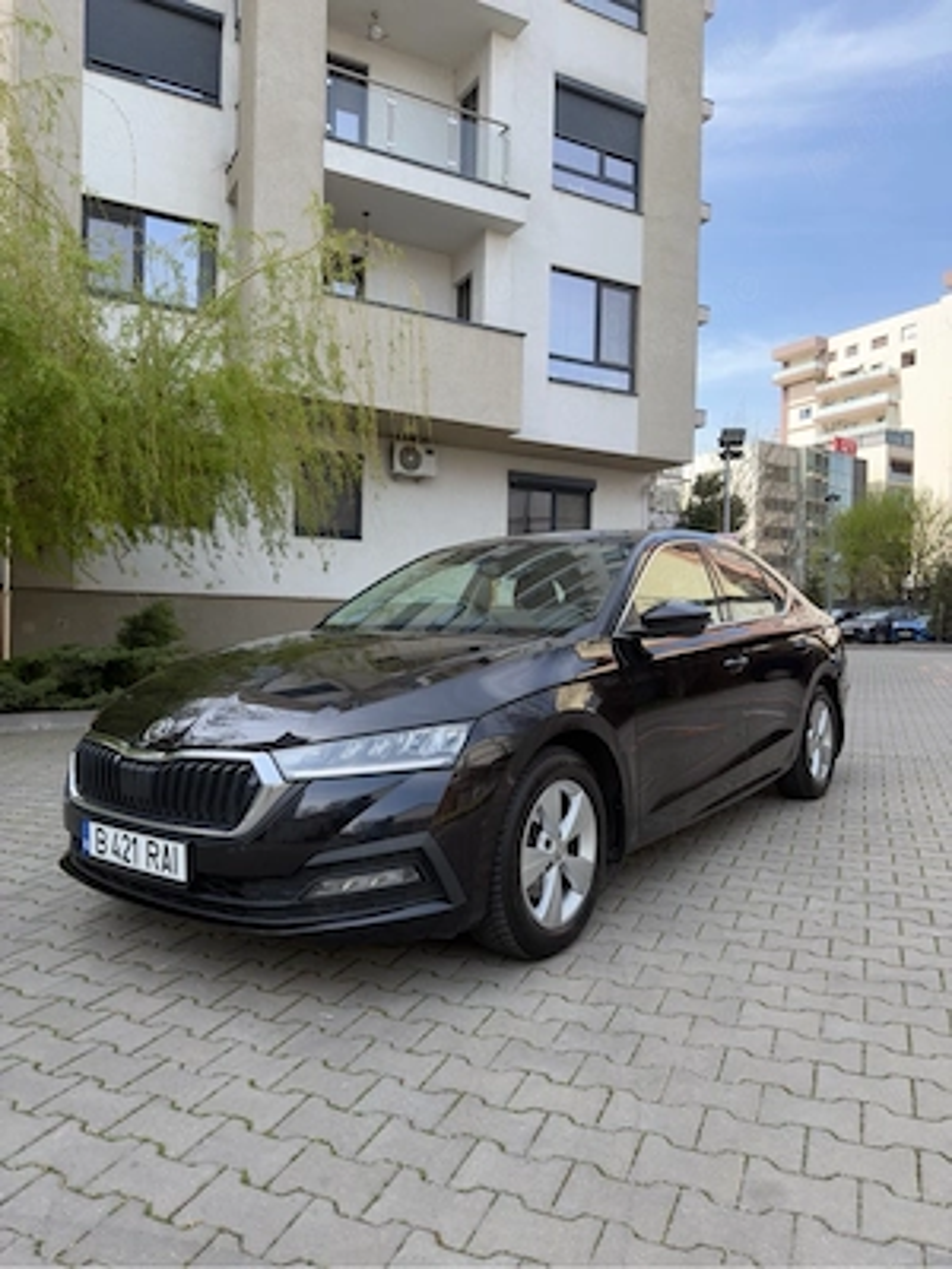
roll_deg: -0.3
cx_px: 476
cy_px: 634
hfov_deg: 56.8
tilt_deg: -0.1
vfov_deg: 71.6
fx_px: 880
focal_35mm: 24
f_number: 1.78
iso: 100
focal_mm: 6.76
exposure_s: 1/1267
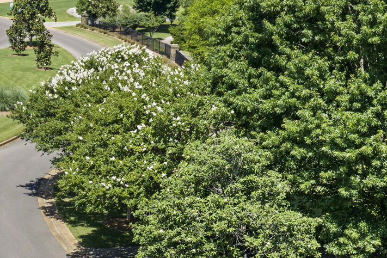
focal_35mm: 97
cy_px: 181
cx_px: -13
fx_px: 1043
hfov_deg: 20.3
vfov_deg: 14.1
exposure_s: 1/800
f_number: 2.8
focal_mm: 14.45
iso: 200
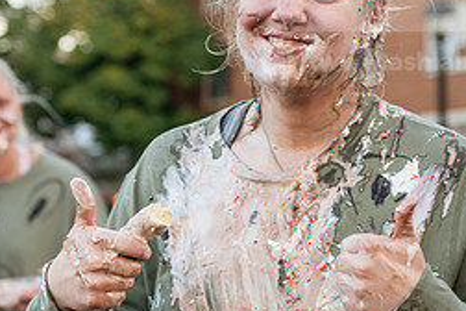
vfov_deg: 10.6
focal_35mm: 129
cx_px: 235
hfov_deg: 15.9
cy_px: 101
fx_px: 1670
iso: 800
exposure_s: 1/400
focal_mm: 56
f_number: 3.2
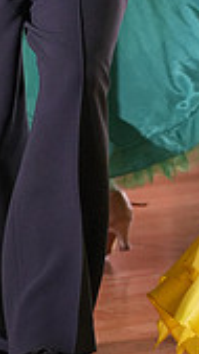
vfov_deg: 6.8
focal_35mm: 316
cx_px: 334
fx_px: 2966
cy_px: -105
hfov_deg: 3.8
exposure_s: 1/500
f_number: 4
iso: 2000
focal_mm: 88
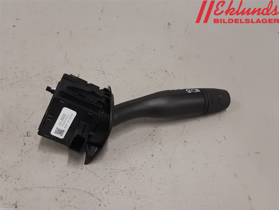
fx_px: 210
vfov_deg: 53.1
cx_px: 140
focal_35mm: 26
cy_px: 105
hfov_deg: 67.3
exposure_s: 1/50
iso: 125
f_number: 1.7
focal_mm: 3.93
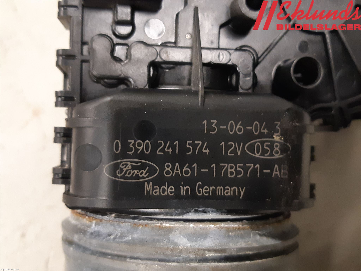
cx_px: 180
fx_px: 271
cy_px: 136
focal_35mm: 26
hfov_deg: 67.3
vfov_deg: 53.1
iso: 250
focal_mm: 3.93
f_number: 1.7
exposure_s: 1/50
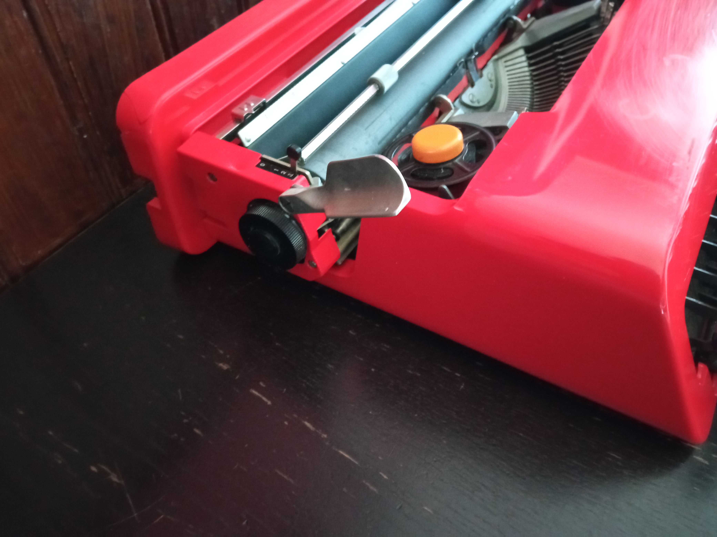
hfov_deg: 65.3
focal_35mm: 27
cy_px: 268
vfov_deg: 51.4
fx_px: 559
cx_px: 358
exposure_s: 1/14.3
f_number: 2.2
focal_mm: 3.79
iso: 2942
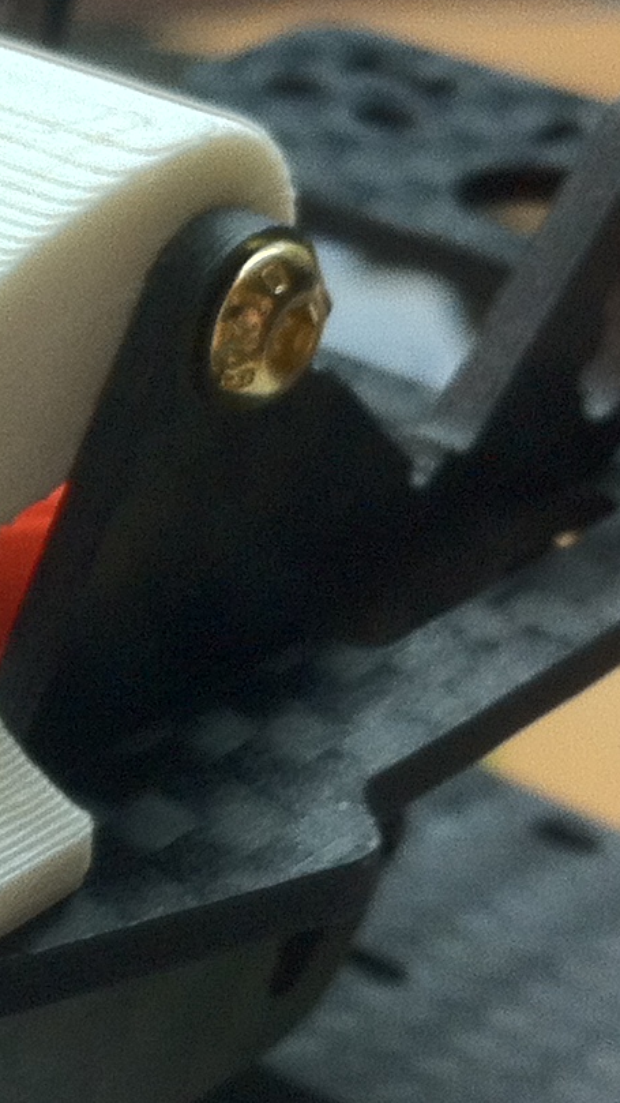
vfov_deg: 17.6
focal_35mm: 122
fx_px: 3566
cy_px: 574
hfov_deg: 9.5
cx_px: -440
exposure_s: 1/15
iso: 125
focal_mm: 3.85
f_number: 2.8
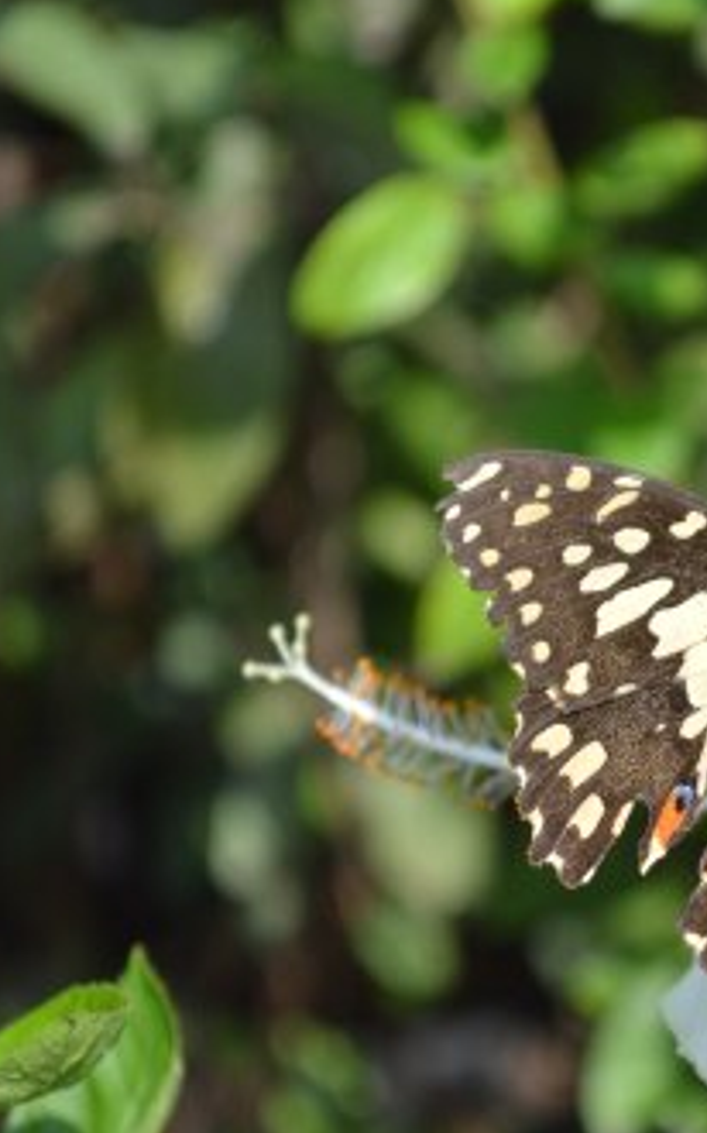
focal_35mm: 156
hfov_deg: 8.4
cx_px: 734
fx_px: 4812
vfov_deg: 13.4
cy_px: 685
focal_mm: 55
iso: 400
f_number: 5.6
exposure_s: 1/1000
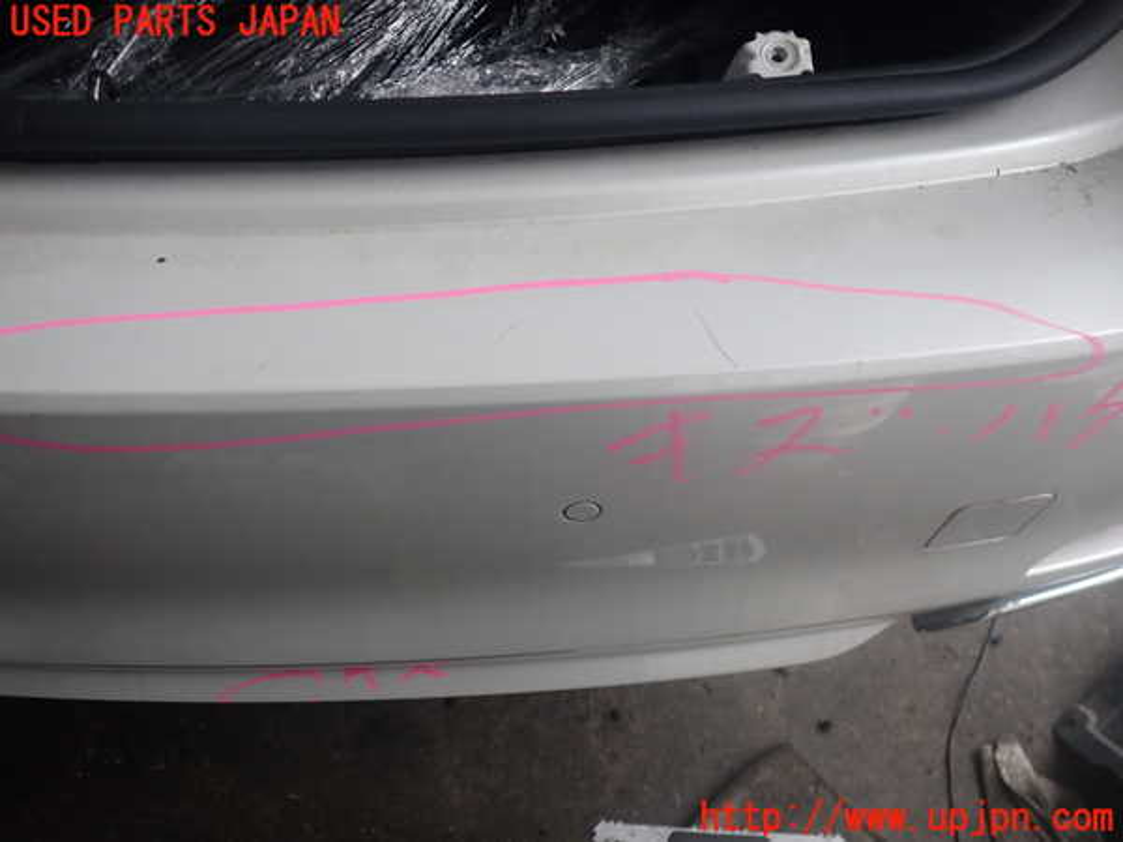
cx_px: 562
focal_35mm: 30
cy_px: 421
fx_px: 973
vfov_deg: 46.8
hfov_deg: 60.0
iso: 200
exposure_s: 1/100
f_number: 2.3
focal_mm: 5.4
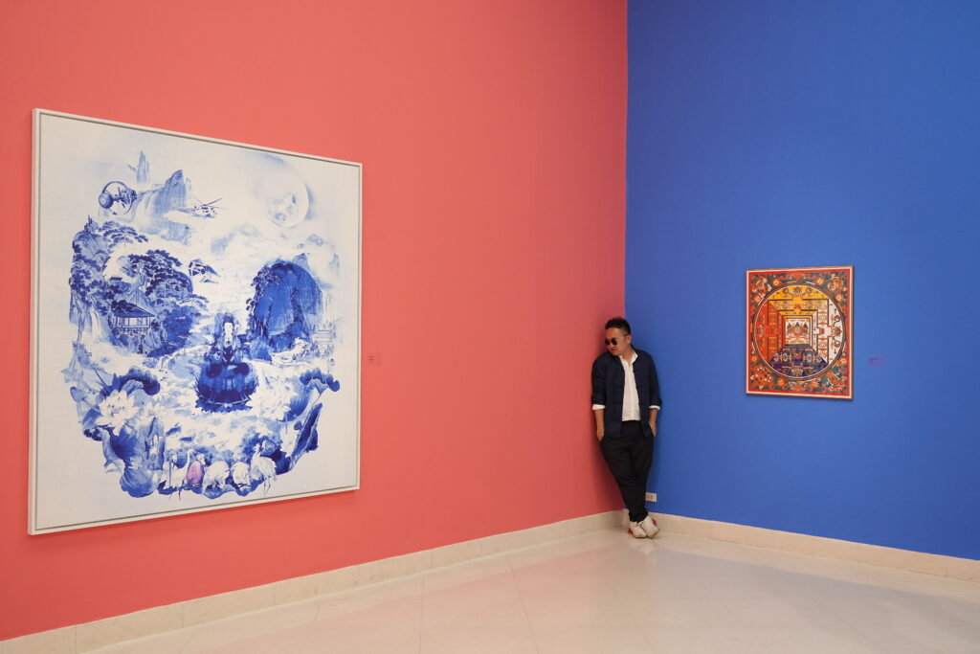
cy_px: 327
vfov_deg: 36.9
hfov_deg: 53.1
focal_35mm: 36
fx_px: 980
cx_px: 490
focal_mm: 36
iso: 1600
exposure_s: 1/50
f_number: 7.1
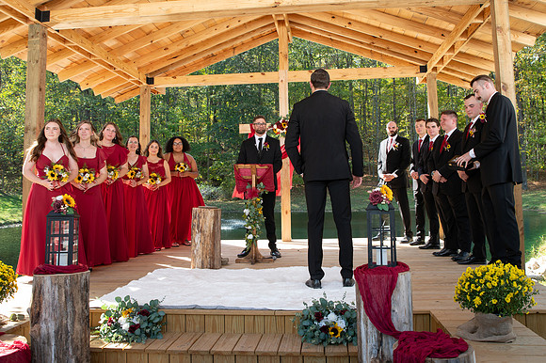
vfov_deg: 46.5
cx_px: 297
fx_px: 421
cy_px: 158
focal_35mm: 28
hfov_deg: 65.7
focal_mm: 24
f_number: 5
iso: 320
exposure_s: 1/200
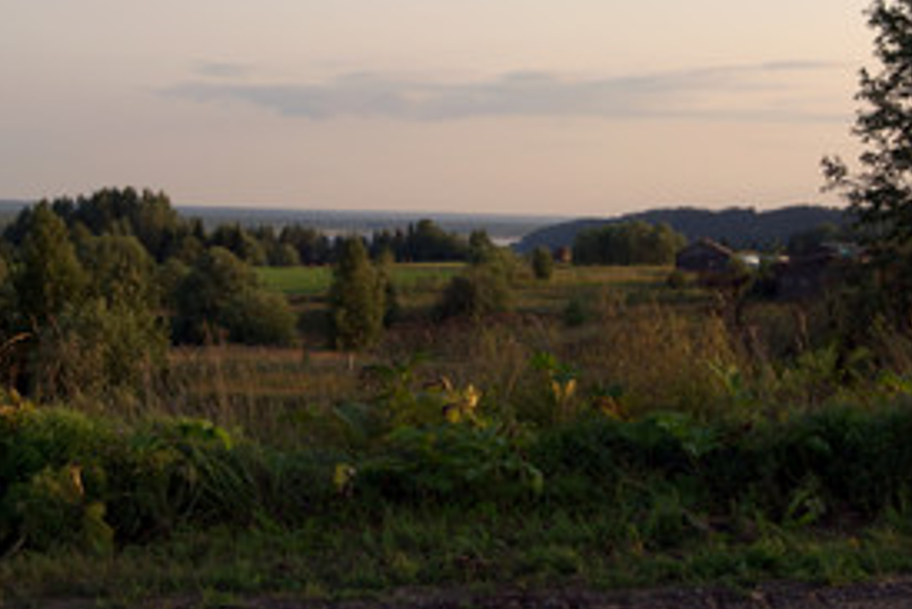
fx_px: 2357
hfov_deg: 21.9
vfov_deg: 14.7
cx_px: 503
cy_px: 151
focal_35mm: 93
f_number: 7.1
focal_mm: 34
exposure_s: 1/125
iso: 200
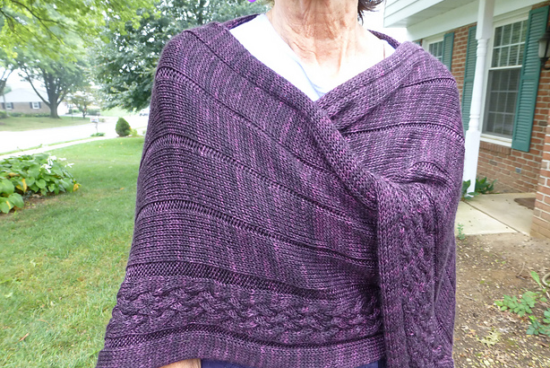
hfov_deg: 69.4
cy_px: 204
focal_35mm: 26
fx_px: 397
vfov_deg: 49.5
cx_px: 279
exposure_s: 1/60
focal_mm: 4.3
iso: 160
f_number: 3.3
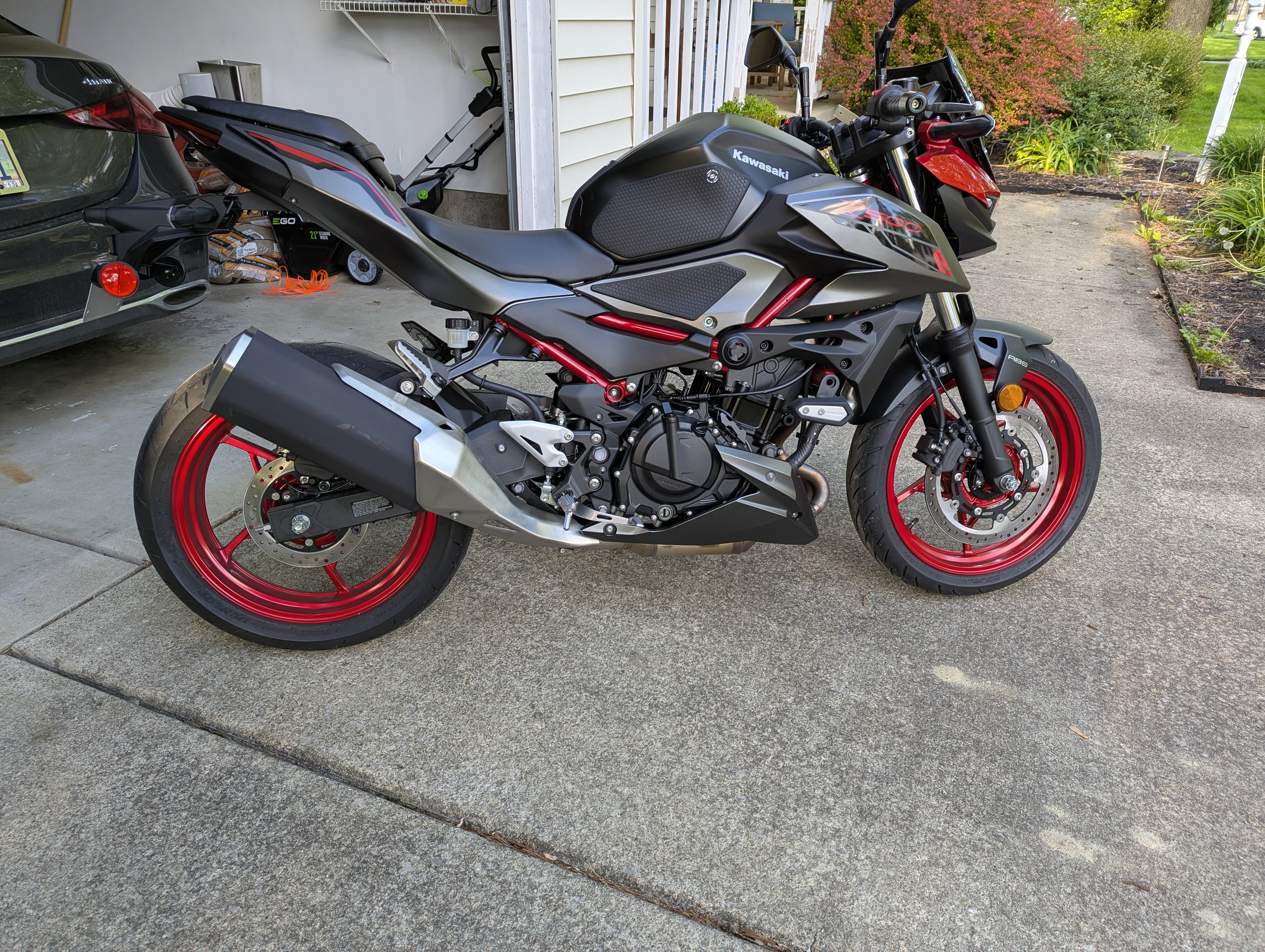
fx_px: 878
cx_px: 632
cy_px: 476
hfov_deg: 71.5
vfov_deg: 56.9
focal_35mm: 24
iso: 44
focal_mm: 6.81
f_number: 1.85
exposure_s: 1/100
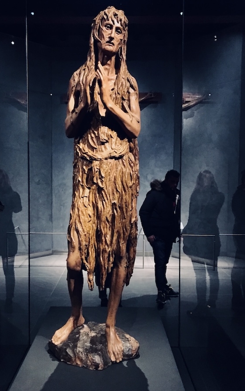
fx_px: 331
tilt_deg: -3.1
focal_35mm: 31
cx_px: 108
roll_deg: -0.2
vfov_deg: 61.2
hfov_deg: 40.6
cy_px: 194
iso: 250
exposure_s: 1/17
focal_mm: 4.2
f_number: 2.2
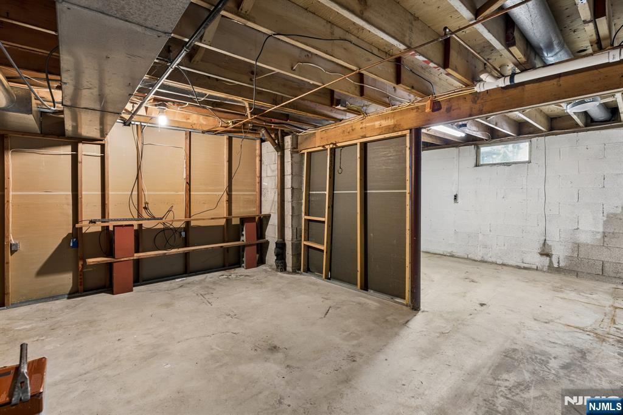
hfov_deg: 96.8
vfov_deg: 73.7
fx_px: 277
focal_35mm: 16
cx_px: 312
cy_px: 208
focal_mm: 16
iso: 250
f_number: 6.3
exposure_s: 1/1.25
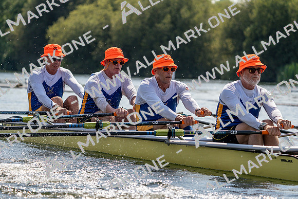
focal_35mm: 200
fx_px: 1656
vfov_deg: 6.9
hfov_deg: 10.3
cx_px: 149
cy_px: 100
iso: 200
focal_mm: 200
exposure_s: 1/1600
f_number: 5.6
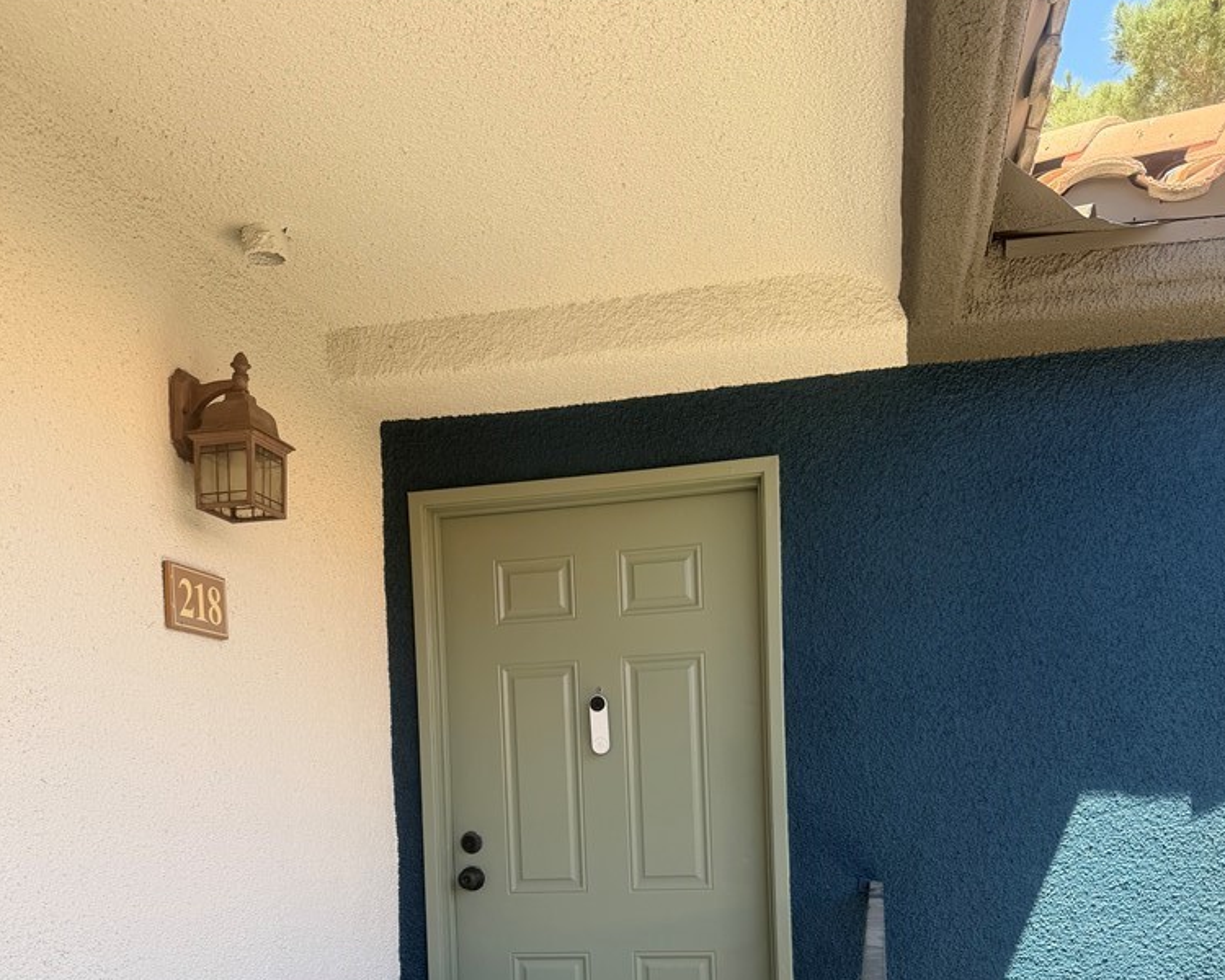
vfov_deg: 43.2
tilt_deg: -2.1
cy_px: 817
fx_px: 1160
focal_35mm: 32
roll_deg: +1.7
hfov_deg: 55.7
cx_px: 622
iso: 80
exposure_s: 1/702
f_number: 1.78
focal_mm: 6.76
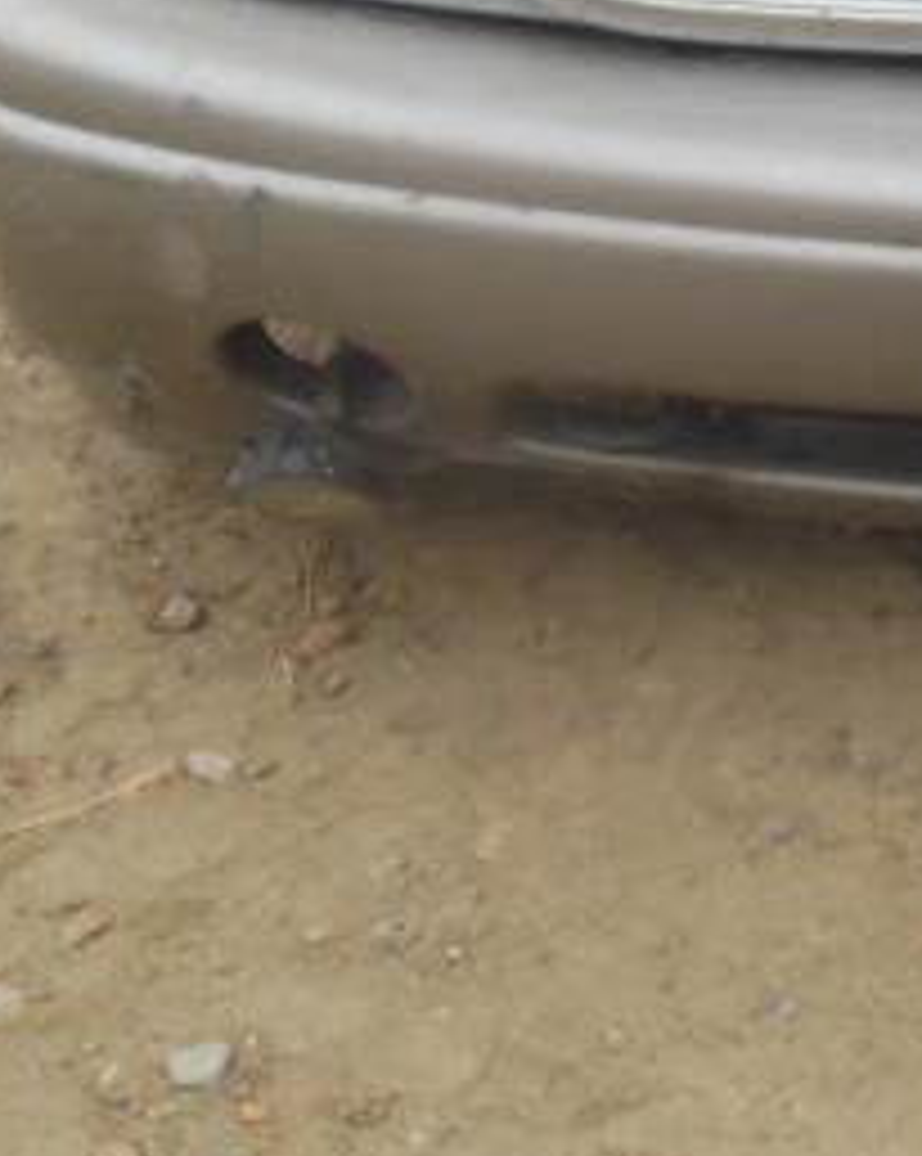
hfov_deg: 18.1
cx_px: 1340
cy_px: 18
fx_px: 2597
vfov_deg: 24.1
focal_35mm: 76
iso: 200
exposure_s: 1/250
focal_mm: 4.5
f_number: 3.2
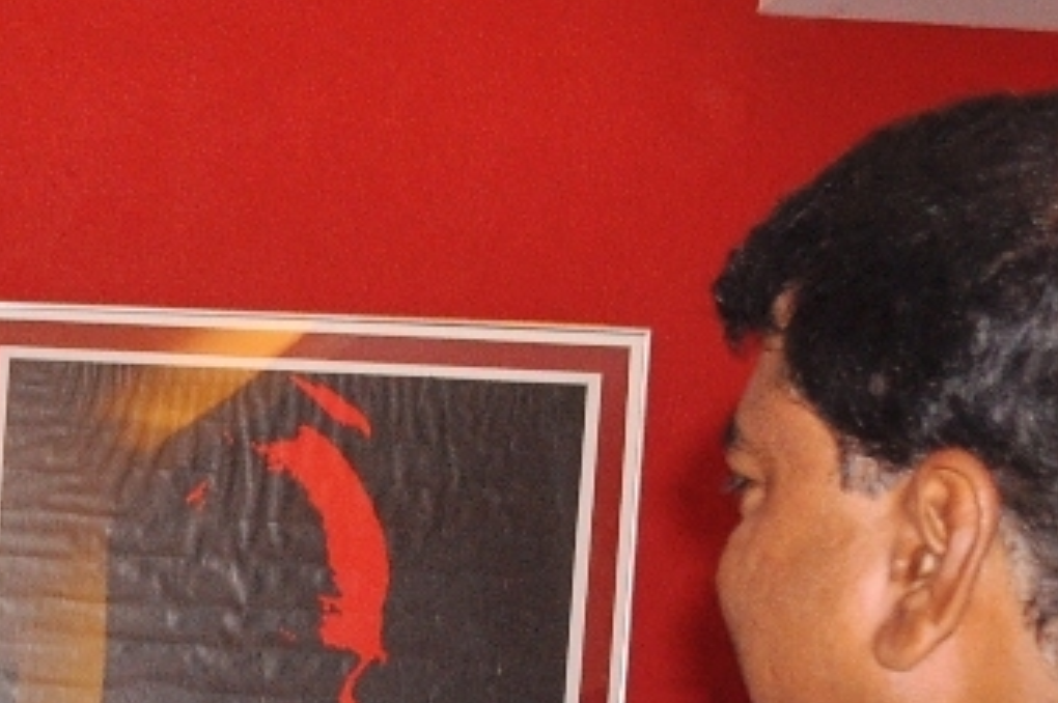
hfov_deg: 13.0
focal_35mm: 146
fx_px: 4287
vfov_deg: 8.9
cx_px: -709
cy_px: 1316
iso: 500
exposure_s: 1/125
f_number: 6.3
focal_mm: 22
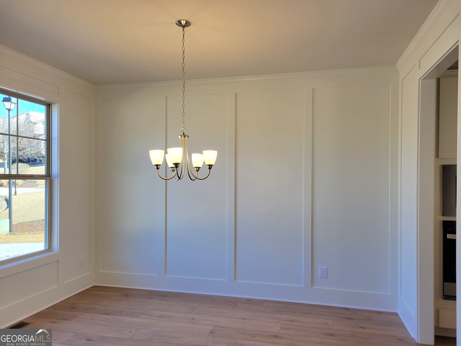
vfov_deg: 53.1
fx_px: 346
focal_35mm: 26
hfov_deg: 67.3
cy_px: 173
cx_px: 230
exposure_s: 1/139
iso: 40
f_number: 1.8
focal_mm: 5.4
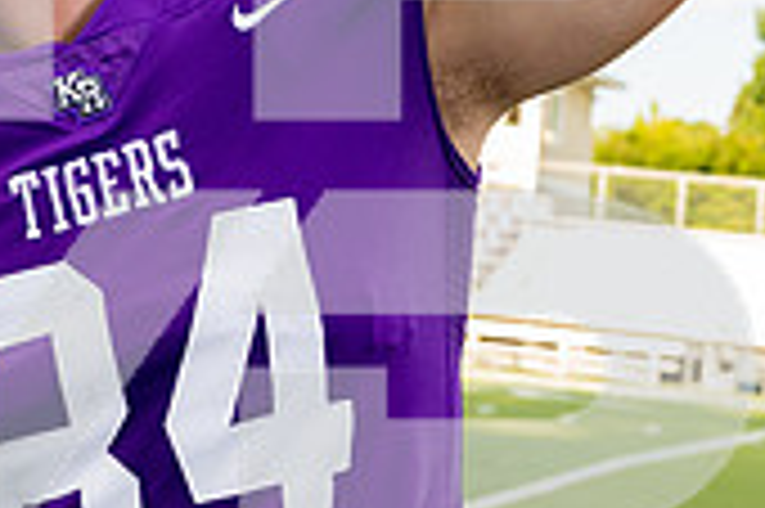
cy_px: -115
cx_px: 166
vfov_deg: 10.3
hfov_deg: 15.7
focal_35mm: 130
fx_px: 2760
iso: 200
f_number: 5.6
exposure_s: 1/200
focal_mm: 38
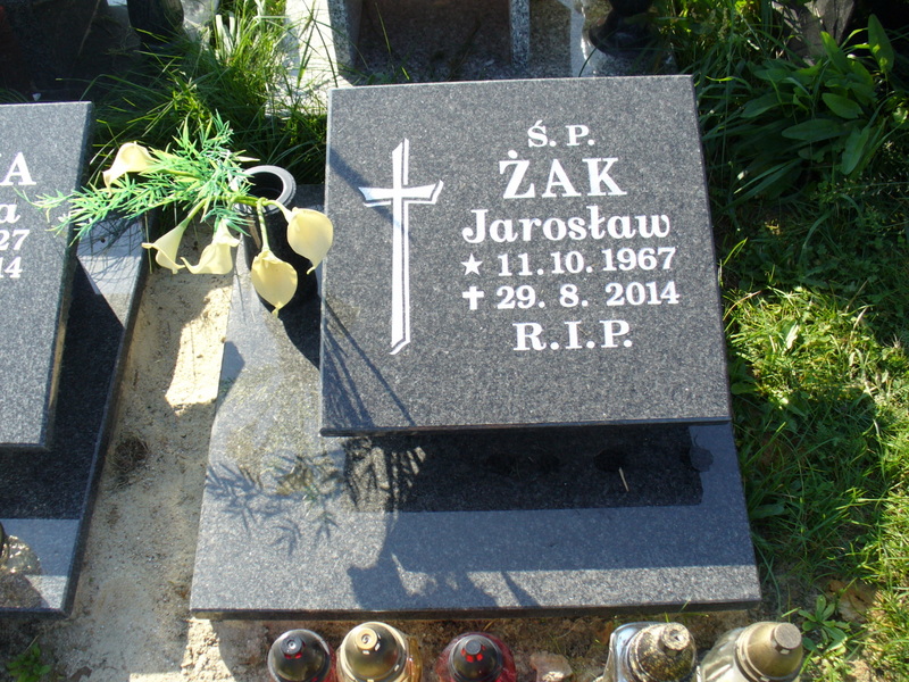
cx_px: 454
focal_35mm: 37
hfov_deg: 50.1
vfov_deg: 38.7
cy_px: 341
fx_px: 972
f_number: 2.8
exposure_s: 1/400
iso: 80
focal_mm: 6.1
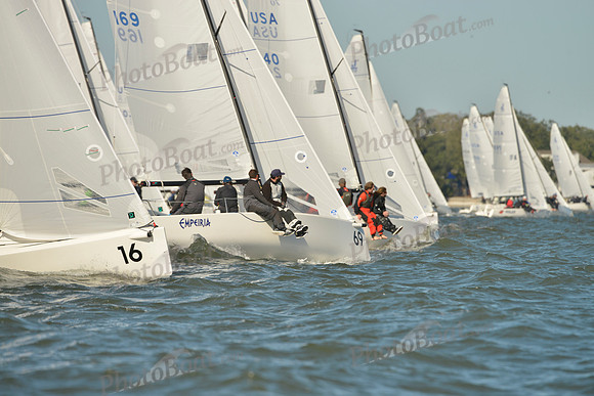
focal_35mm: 400
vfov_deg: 3.4
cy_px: 198
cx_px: 297
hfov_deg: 5.2
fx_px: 6601
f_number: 7.1
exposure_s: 1/1000
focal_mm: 400
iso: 200
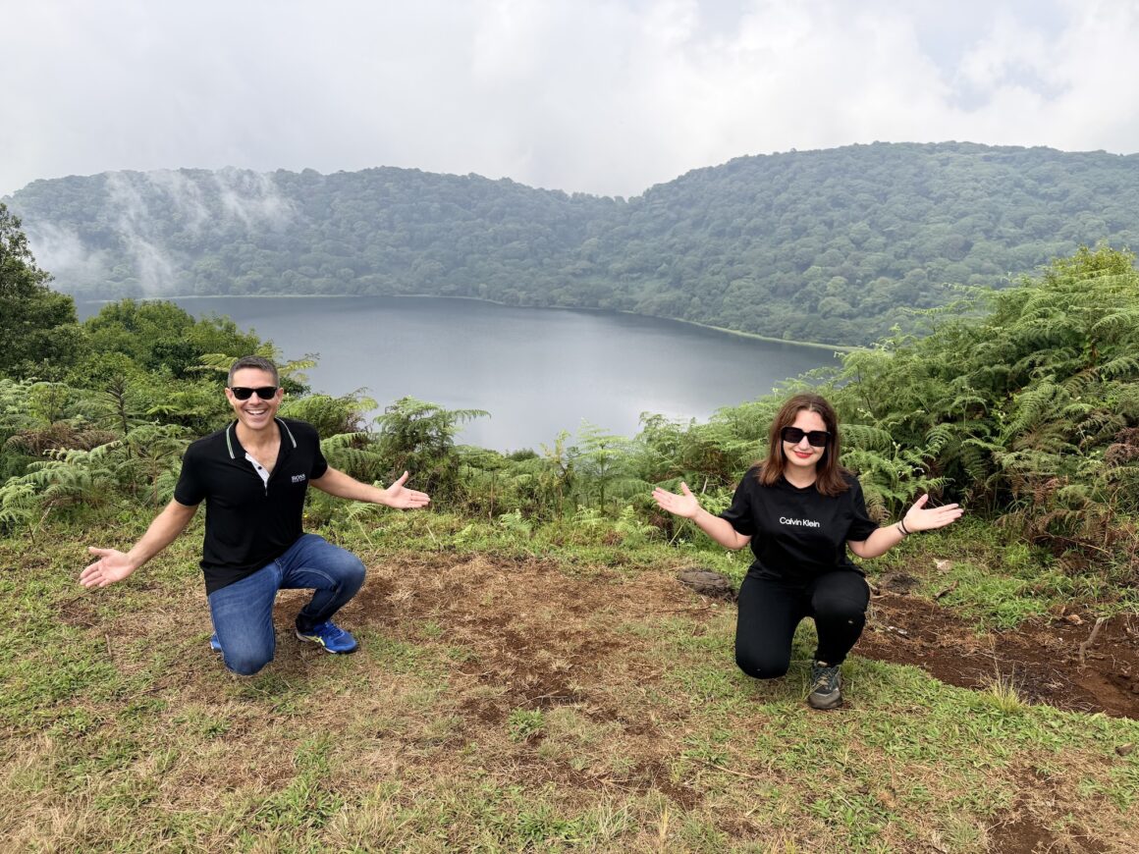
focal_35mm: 24
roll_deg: -1.0
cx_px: 570
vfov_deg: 56.8
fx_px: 790
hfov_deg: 71.6
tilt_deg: -16.6
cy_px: 427
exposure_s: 1/2801
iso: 100
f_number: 1.78
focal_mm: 6.76
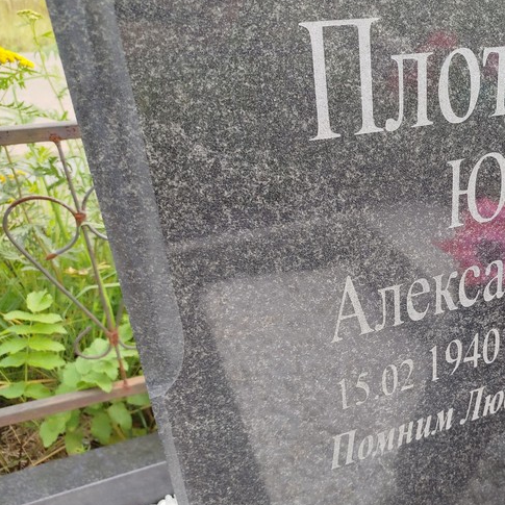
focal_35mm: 35
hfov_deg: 45.0
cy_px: 256
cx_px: 399
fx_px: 578
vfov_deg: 47.2
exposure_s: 1/183
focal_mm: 5.31
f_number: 1.7
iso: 50
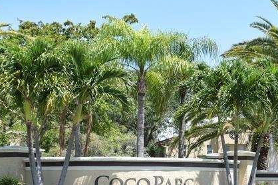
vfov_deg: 15.3
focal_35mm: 89
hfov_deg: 22.4
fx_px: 687
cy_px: 147
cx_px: 247
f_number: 9
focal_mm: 31
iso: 200
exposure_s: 1/320
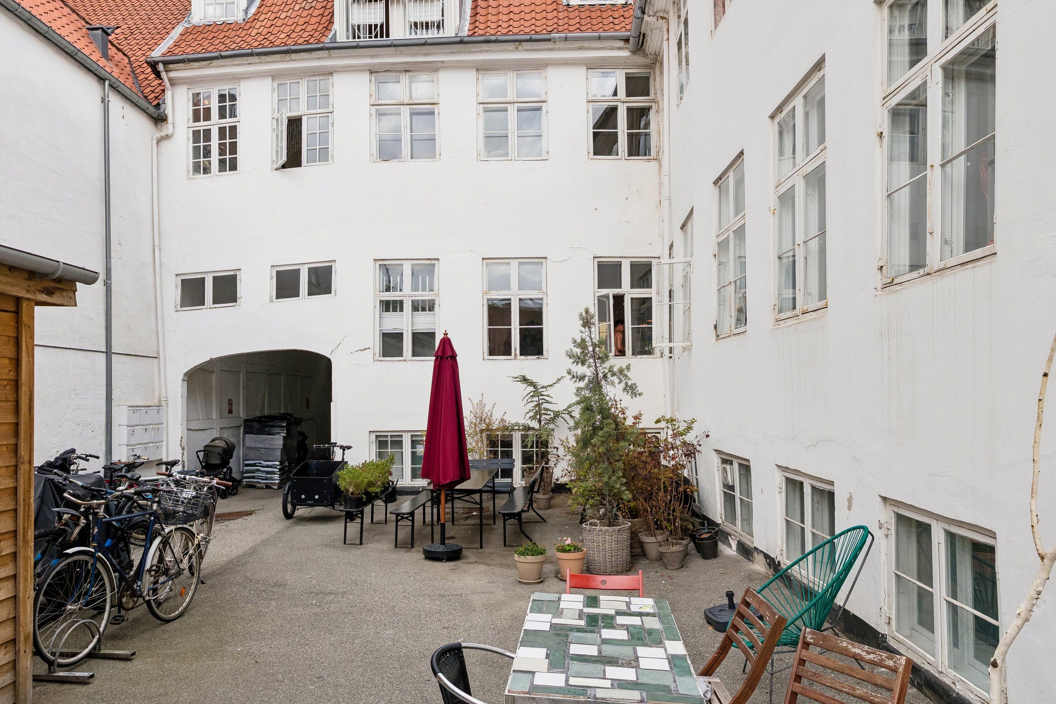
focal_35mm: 23
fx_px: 663
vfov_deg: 55.9
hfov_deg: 77.1
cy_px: 362
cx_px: 516
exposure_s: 1/400
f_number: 7.1
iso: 400
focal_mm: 13.7
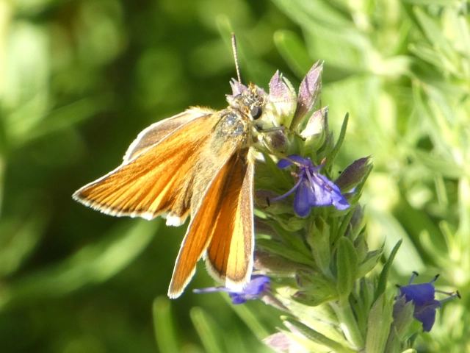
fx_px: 7454
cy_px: 176
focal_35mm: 549
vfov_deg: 2.7
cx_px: 235
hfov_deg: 3.6
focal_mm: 98.3
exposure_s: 1/100
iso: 200
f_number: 5.6
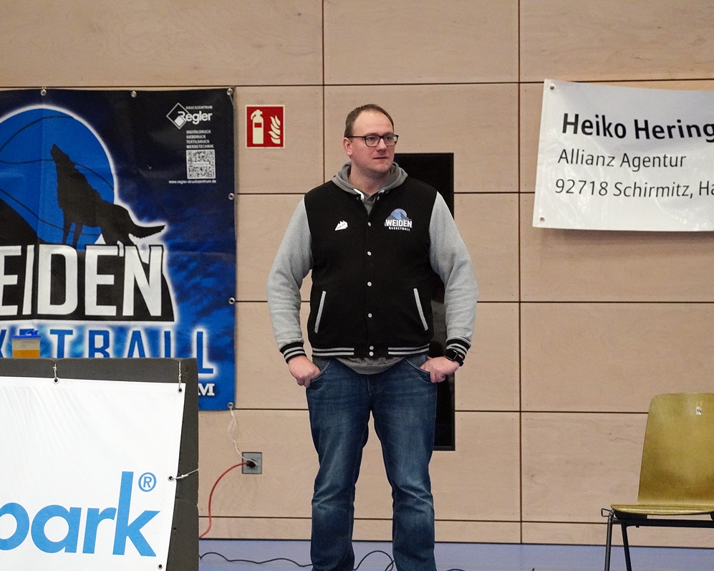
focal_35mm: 339
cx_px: 354
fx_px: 7162
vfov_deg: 4.6
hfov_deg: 5.7
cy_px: 285
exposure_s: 1/320
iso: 6400
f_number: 5.6
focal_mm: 200
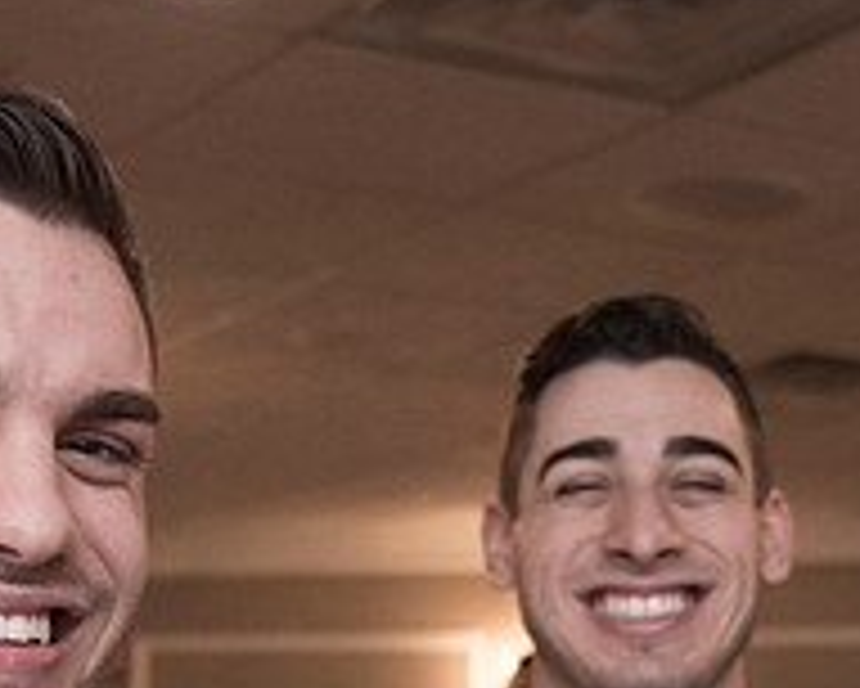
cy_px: 771
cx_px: 509
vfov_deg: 16.4
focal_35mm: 91
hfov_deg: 21.0
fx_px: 2317
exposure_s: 1/200
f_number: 4
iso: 2000
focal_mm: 32
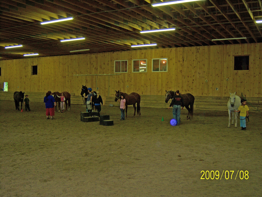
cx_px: 131
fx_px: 272
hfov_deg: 51.4
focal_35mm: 36
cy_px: 98
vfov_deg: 39.7
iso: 80
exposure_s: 1/60
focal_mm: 7.5
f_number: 2.8
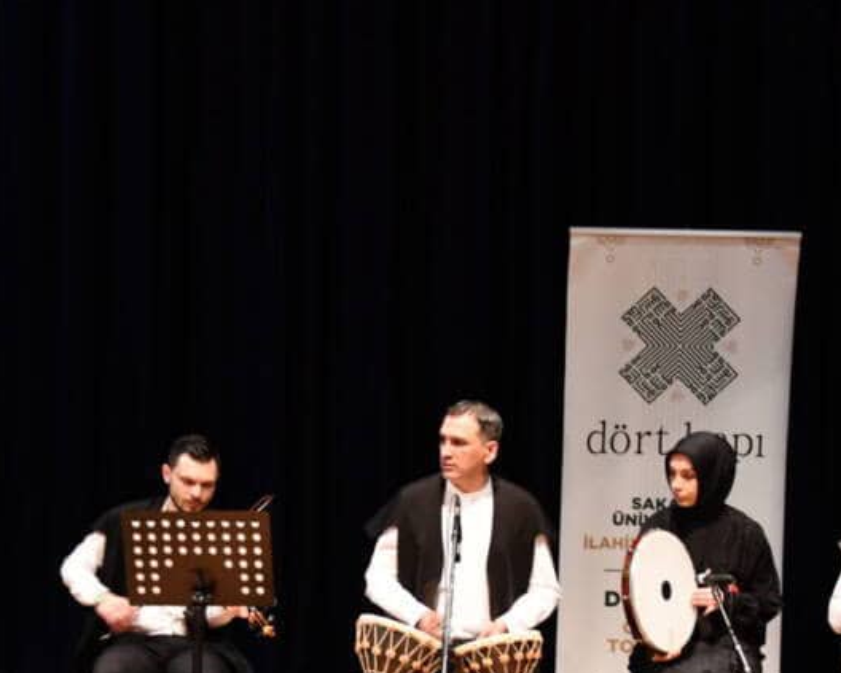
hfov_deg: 13.3
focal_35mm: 145
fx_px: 3611
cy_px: 581
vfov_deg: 10.6
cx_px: 413
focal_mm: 68
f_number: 4.8
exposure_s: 1/25
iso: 2500
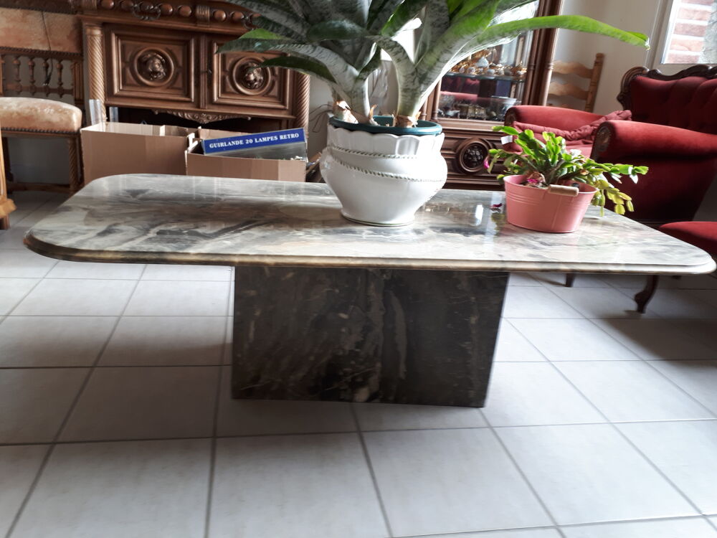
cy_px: 269
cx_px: 358
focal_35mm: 27
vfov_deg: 51.4
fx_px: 559
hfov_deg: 65.3
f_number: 1.9
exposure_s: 1/33
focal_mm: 3.6
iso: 64
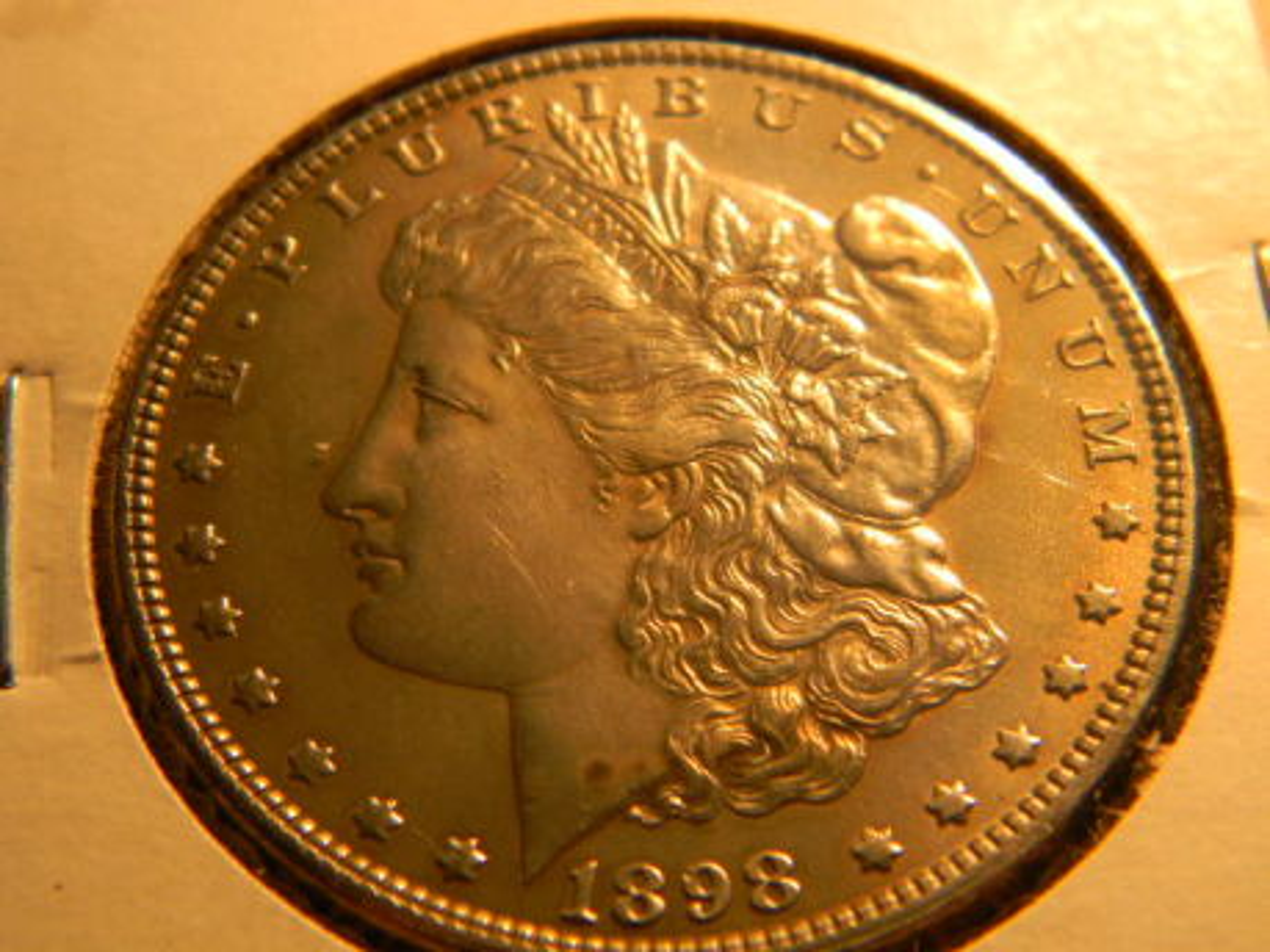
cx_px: 635
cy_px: 476
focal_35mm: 83
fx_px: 3044
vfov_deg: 17.8
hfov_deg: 23.6
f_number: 4.5
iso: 80
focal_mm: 15.1
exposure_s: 1/61.5
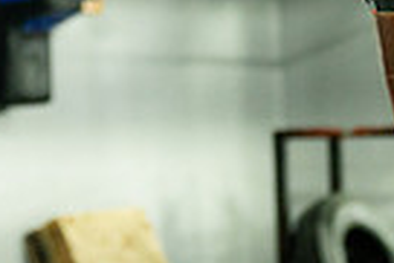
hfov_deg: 9.6
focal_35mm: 213
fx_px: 2334
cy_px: 48
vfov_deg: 6.5
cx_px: 81
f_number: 1.4
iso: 2500
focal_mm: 50
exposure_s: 1/400
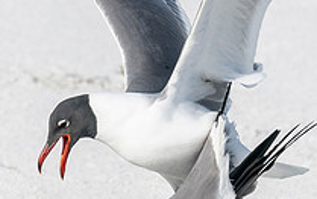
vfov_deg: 0.5
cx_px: 331
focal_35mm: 2727
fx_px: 23578
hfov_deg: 0.8
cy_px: 95
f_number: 8
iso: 500
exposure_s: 1/1600
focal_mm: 420
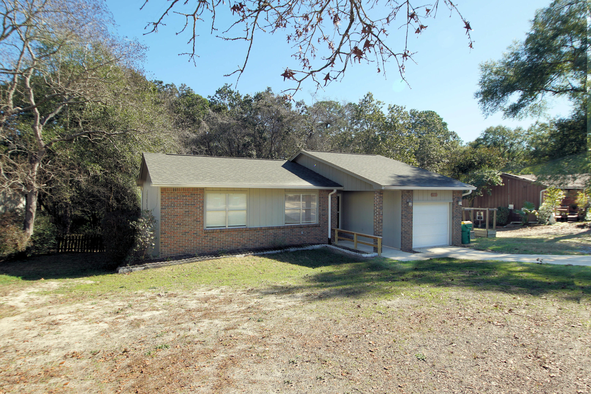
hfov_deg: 90.0
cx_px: 296
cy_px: 197
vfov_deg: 67.4
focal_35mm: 18
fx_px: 296
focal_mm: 12
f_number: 5.6
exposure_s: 1/100
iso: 100
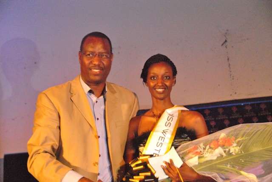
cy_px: 91
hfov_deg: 26.0
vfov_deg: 17.5
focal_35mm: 78
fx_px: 590
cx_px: 136
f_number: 4.8
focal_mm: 52
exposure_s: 1/100
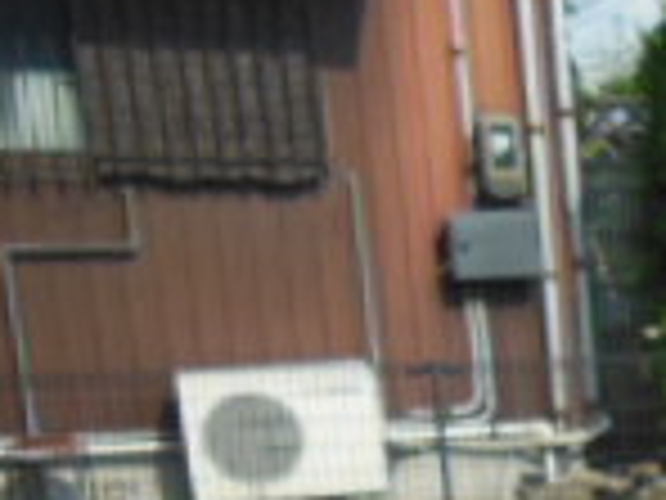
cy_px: 734
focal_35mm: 108
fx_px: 2078
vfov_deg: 13.0
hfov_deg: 14.9
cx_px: 1336
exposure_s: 1/800
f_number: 3.5
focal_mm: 4.5
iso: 125
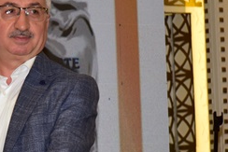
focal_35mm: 229
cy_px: 123
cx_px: -107
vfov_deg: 6.0
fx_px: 1451
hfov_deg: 8.8
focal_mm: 70
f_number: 4.5
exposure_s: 1/125
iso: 500
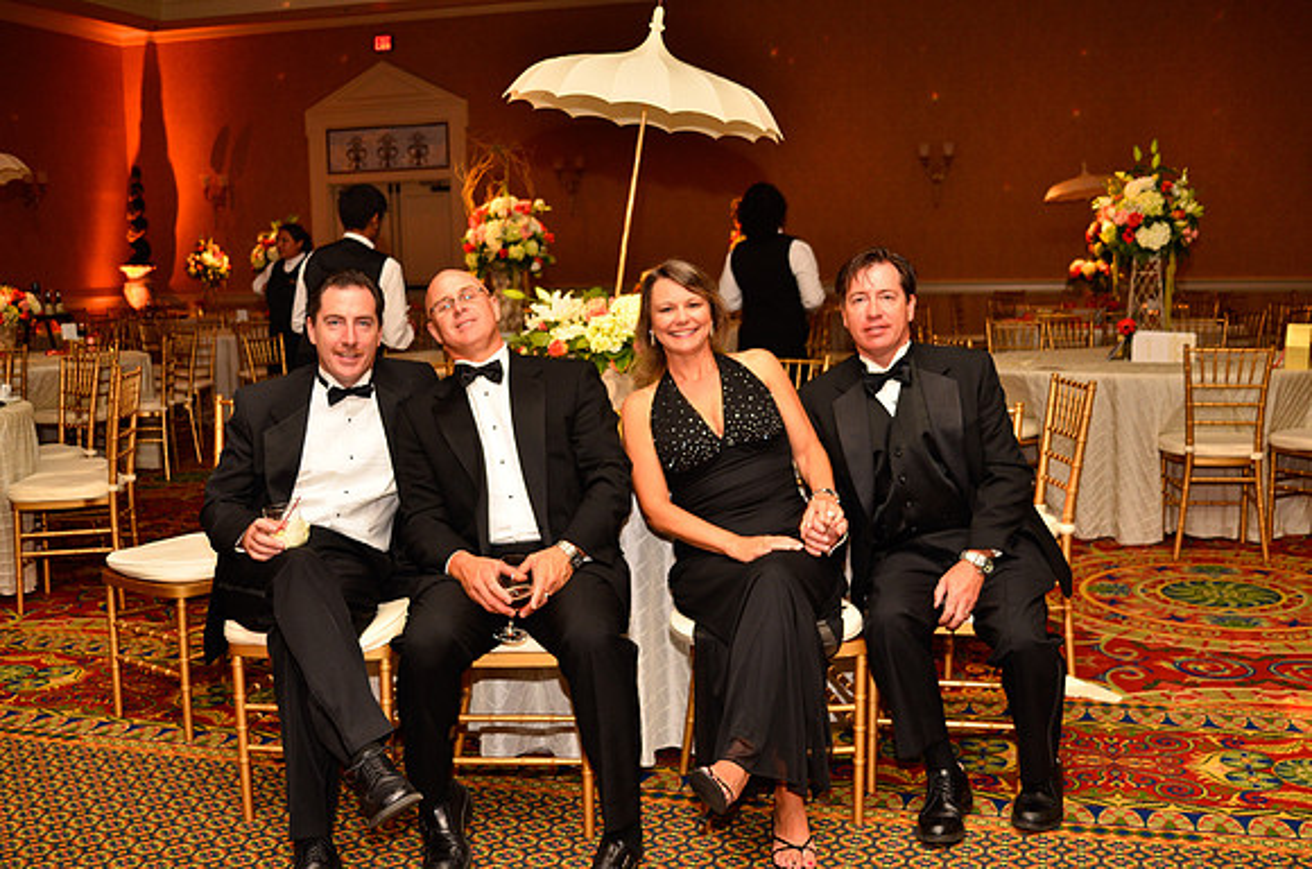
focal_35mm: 36
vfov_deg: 36.7
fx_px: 1309
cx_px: 656
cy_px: 434
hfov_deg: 53.2
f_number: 2.8
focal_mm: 24
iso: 400
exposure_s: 1/30
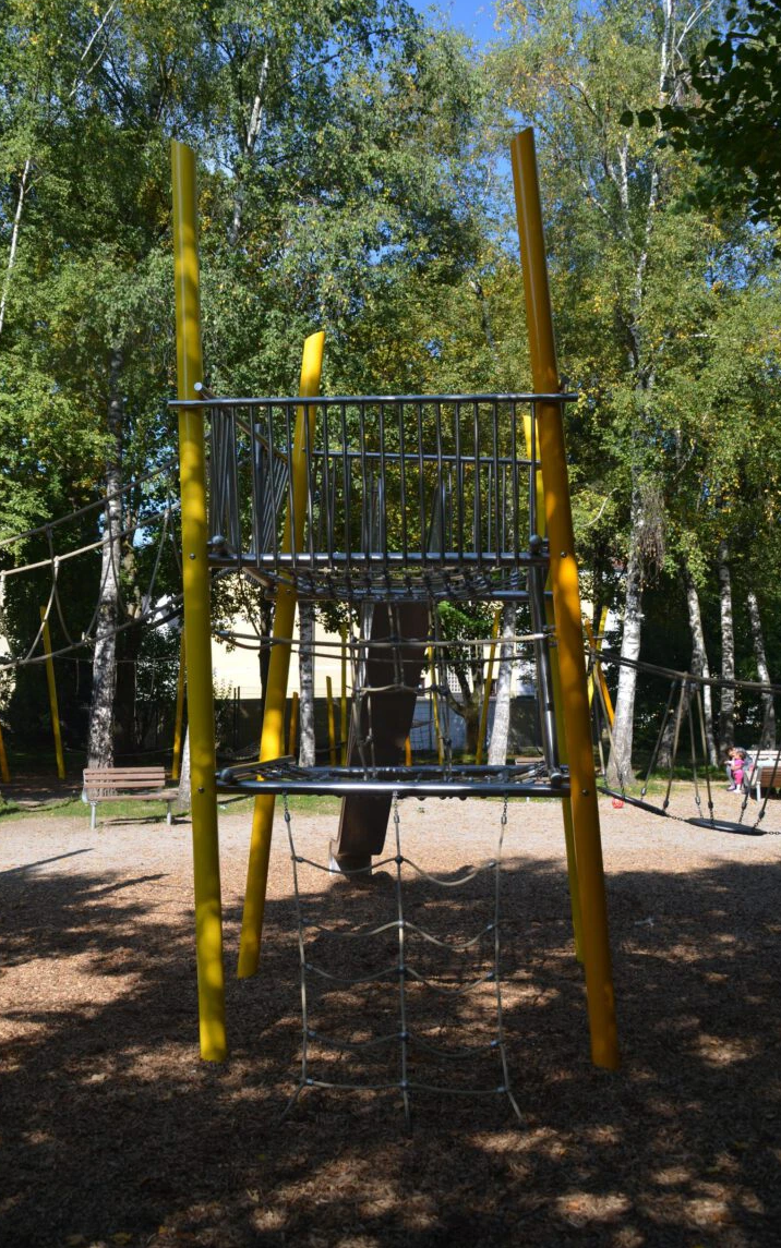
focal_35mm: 34
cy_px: 618
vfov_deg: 56.7
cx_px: 386
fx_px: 1157
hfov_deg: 37.3
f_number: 7.1
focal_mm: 22
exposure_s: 1/250
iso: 100
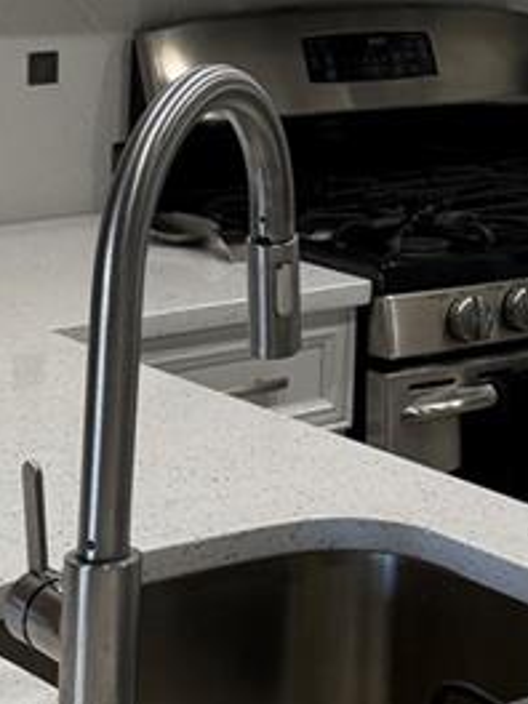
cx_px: 640
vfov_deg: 17.0
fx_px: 2217
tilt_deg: +1.8
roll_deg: -2.0
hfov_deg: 13.2
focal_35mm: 109
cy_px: -195
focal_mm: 6.76
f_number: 1.78
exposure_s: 1/120
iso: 125
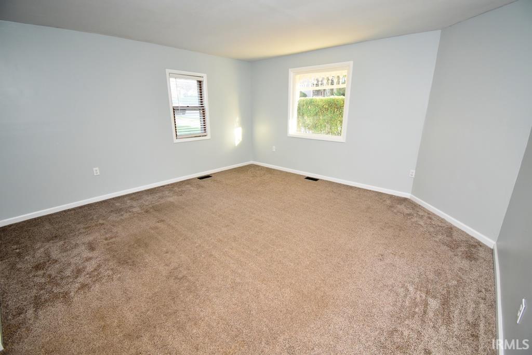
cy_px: 178
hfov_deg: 100.4
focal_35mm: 15
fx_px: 222
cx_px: 266
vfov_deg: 77.3
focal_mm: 10
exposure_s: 1/60
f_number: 4.5
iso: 900
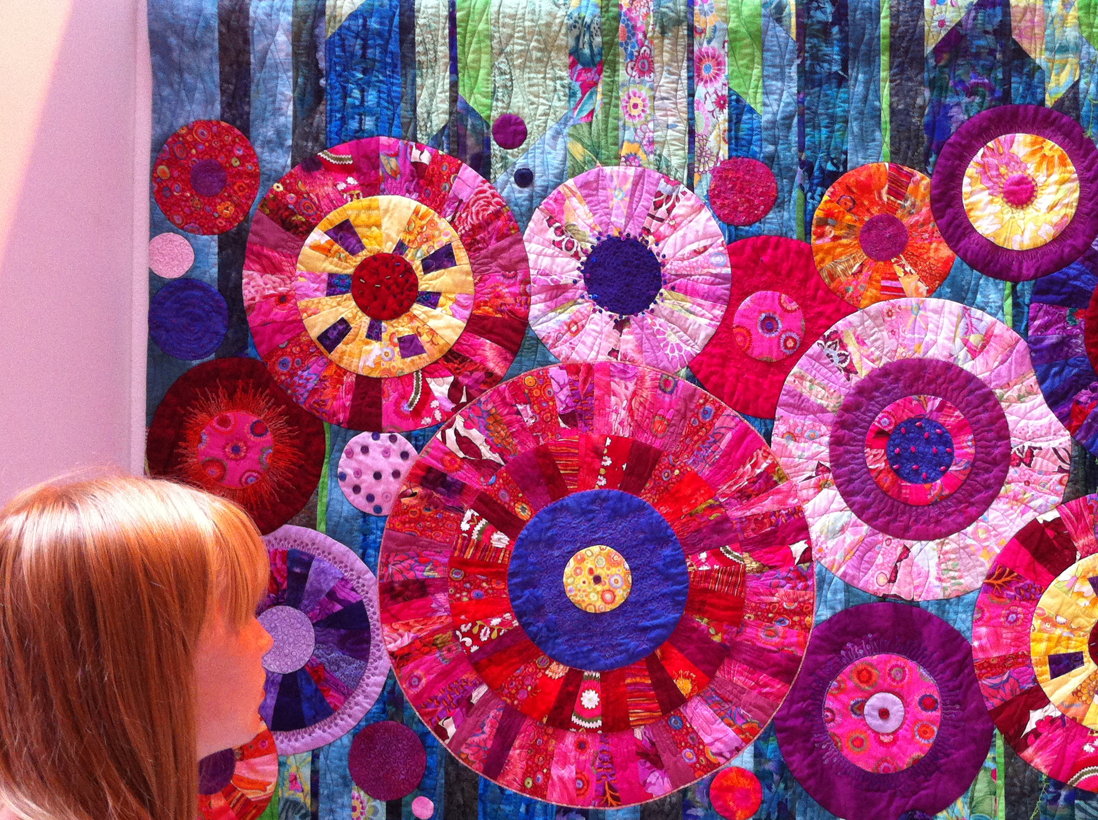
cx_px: 695
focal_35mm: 46
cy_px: 494
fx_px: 1457
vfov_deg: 31.3
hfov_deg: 41.0
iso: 160
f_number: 2.8
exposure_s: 1/17
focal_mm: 3.85
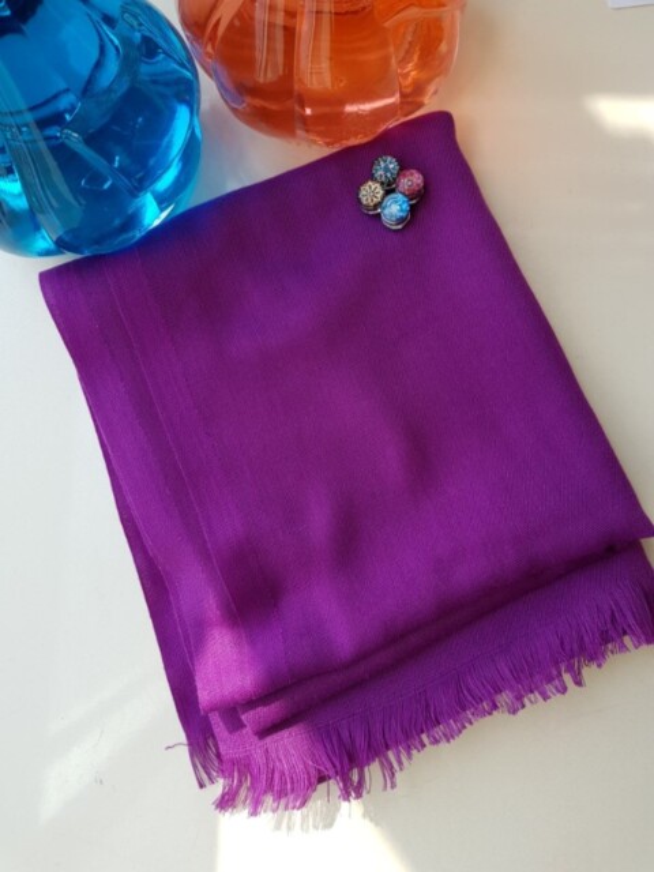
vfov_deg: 67.3
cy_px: 436
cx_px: 327
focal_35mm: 26
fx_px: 655
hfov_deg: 53.1
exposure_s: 1/184
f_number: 1.7
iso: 40
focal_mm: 4.2
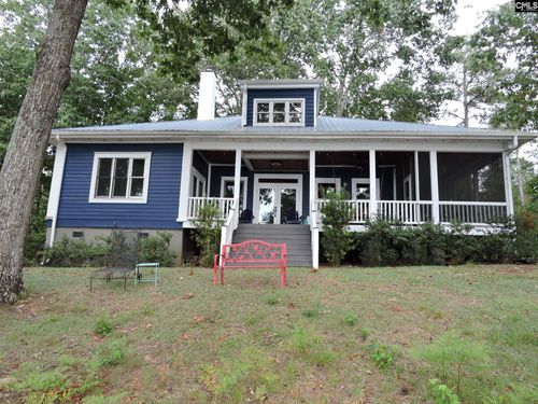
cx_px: 269
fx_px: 373
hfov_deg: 71.6
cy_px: 202
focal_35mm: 24
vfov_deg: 56.8
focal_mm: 4.3
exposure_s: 1/125
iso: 100
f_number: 3.3
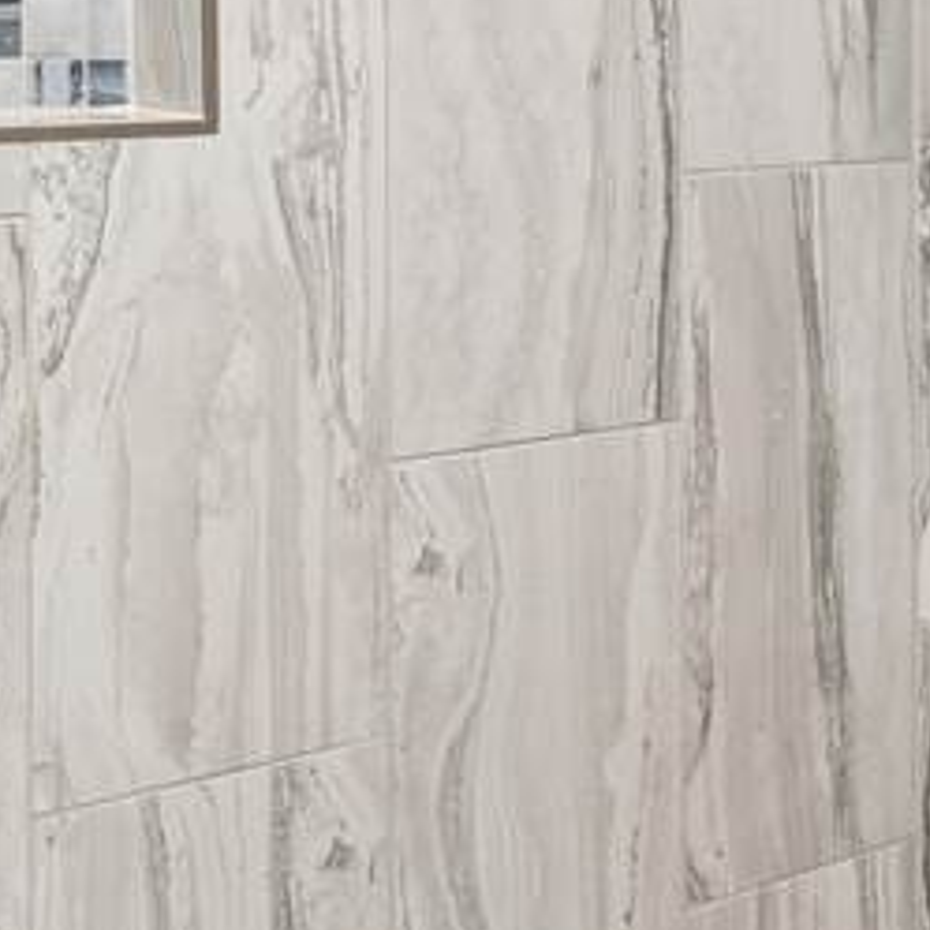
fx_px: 2128
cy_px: 9
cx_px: 220
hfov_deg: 24.4
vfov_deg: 23.6
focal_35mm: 70
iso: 640
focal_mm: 16
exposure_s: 1/10
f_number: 10
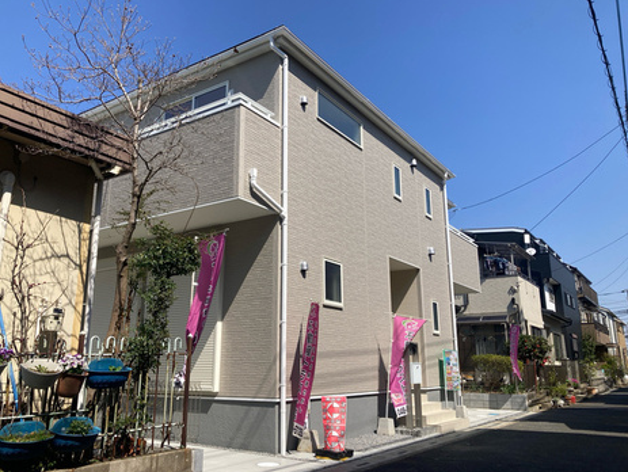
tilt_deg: +12.9
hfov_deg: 61.6
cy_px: 237
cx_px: 304
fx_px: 527
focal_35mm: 29
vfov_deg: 48.3
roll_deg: -0.9
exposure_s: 1/2404
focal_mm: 3.99
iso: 20
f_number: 1.8
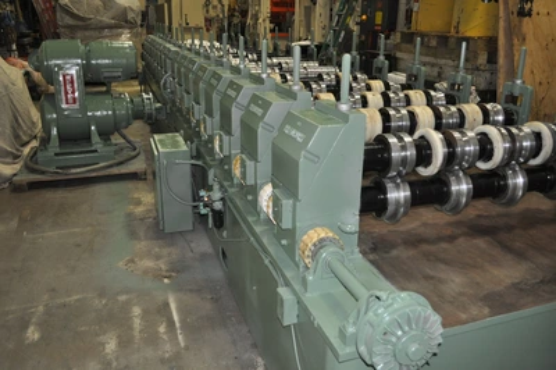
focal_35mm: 30
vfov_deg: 43.5
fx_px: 463
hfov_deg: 62.0
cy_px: 185
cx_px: 278
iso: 800
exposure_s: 1/60
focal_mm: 20
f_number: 3.8
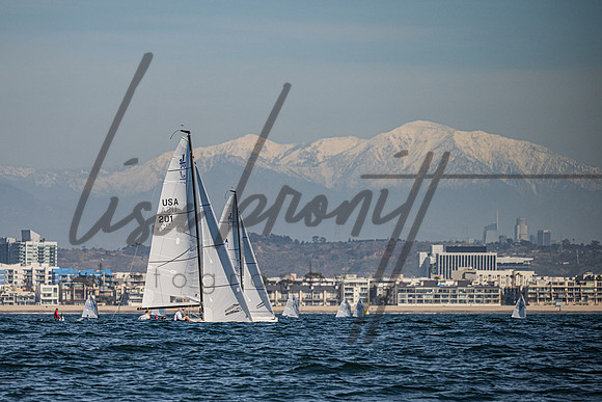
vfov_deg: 3.7
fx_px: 6194
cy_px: 226
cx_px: 196
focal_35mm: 370
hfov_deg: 5.6
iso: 320
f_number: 5.6
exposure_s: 1/3200
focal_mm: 270
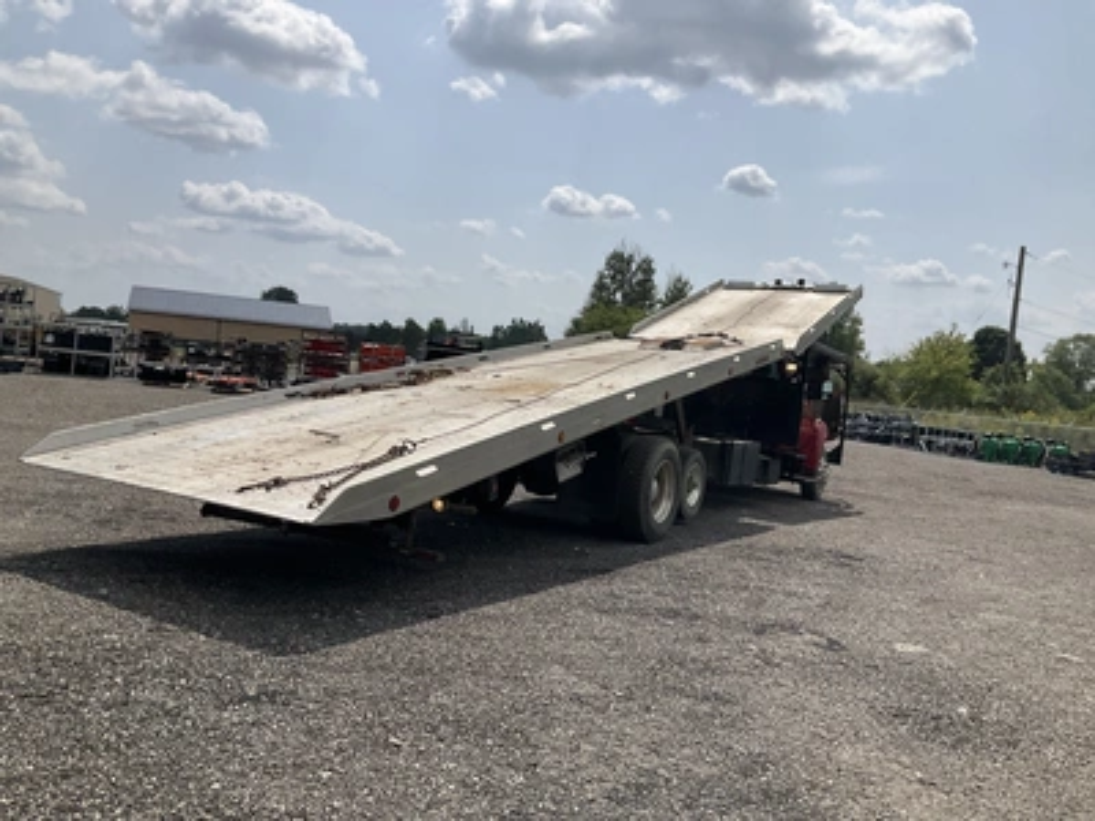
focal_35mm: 29
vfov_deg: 48.2
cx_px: 548
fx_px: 917
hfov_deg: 61.7
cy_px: 410
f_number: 1.8
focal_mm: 3
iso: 25
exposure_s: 1/4065
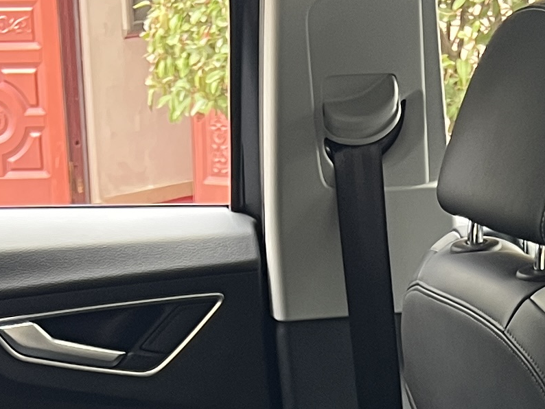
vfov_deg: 9.9
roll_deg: +1.6
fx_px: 2079
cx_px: 292
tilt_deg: -28.7
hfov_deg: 14.9
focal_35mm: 132
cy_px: 975
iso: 125
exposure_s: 1/96
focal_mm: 5.7
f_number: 1.5
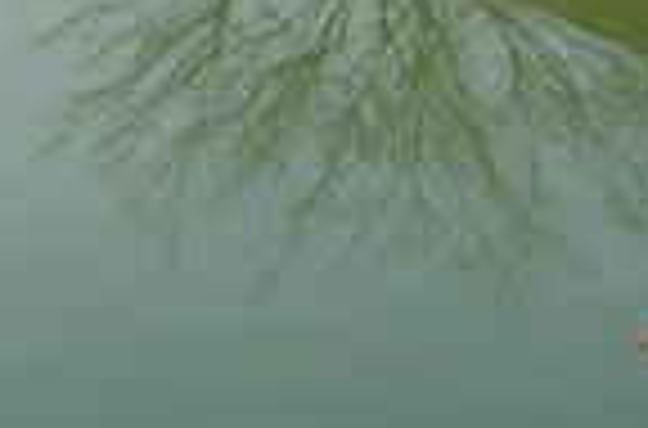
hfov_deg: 10.5
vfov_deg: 6.5
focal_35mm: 188
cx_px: -387
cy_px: -973
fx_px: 3373
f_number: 8
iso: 200
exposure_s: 1/250
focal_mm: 18
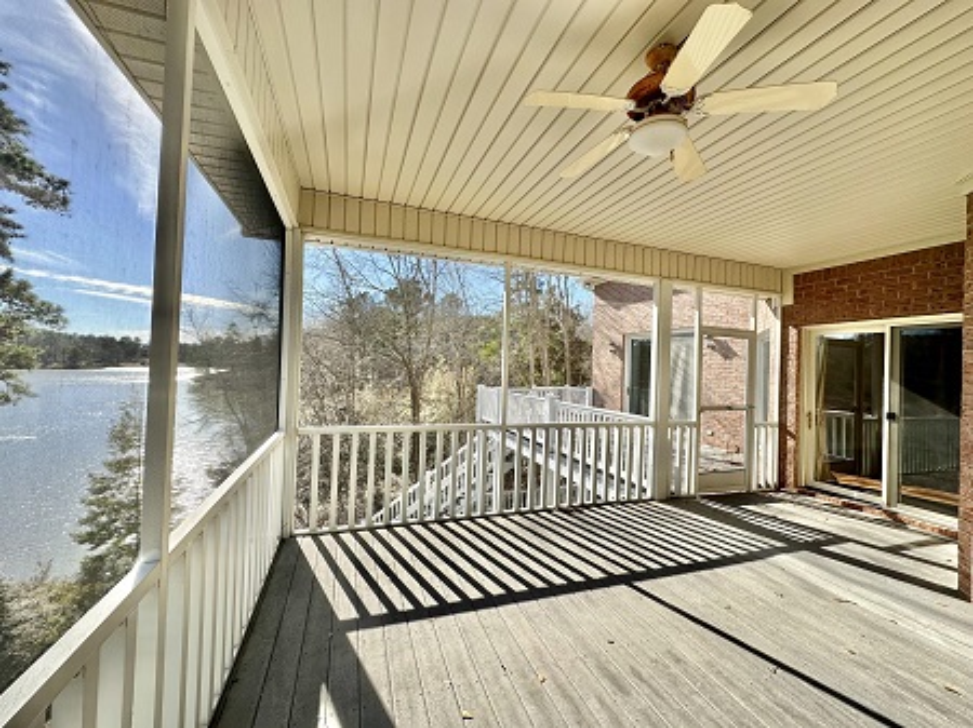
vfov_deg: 85.6
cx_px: 486
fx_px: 393
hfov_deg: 102.1
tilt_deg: +0.5
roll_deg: -1.6
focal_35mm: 14
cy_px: 364
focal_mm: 2.22
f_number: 2.2
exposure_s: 1/673
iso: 40
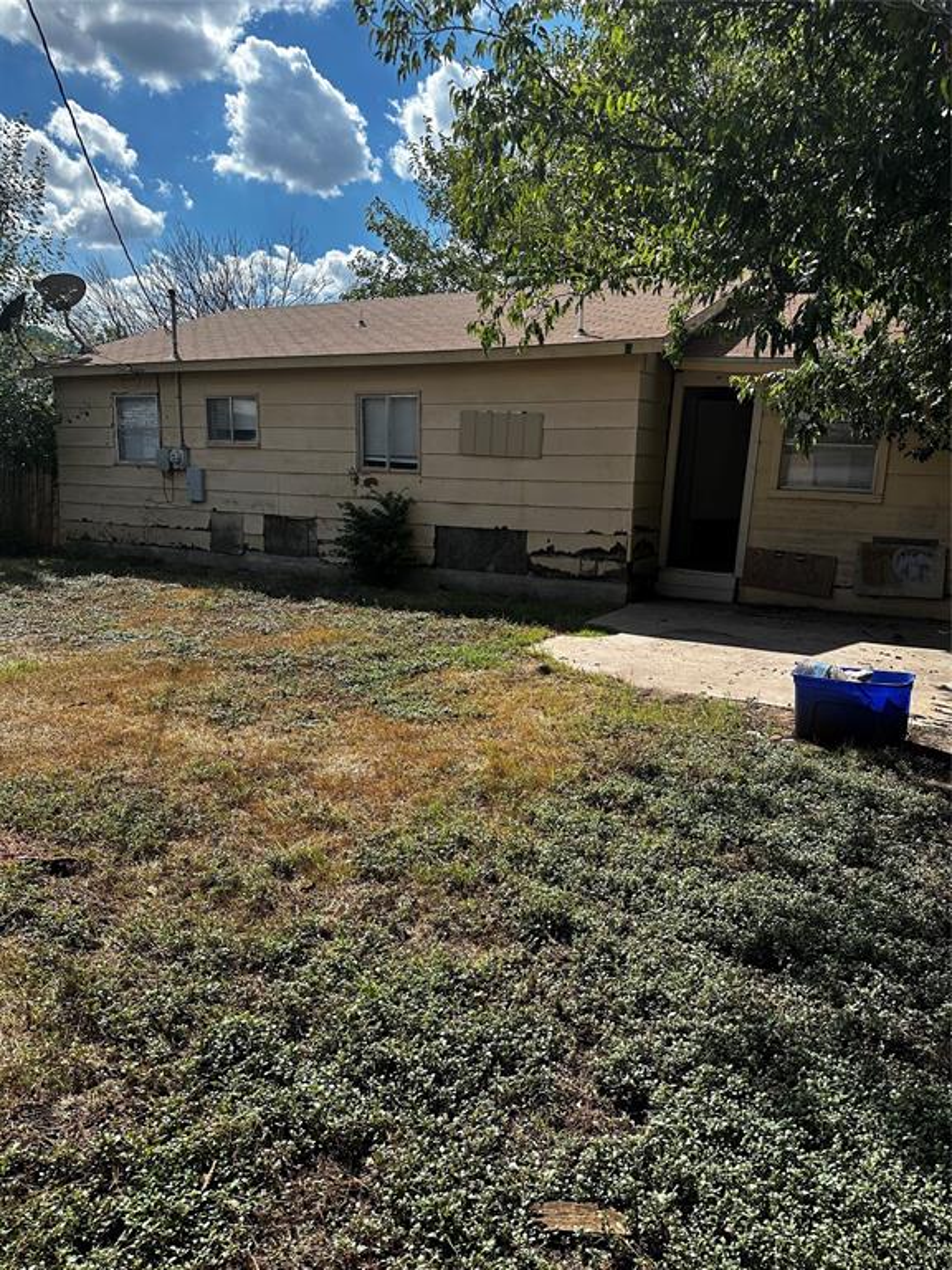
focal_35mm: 24
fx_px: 880
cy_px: 635
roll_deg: -1.2
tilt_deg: -10.3
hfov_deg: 56.8
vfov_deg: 71.6
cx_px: 476
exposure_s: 1/4016
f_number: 1.78
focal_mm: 6.86
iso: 80
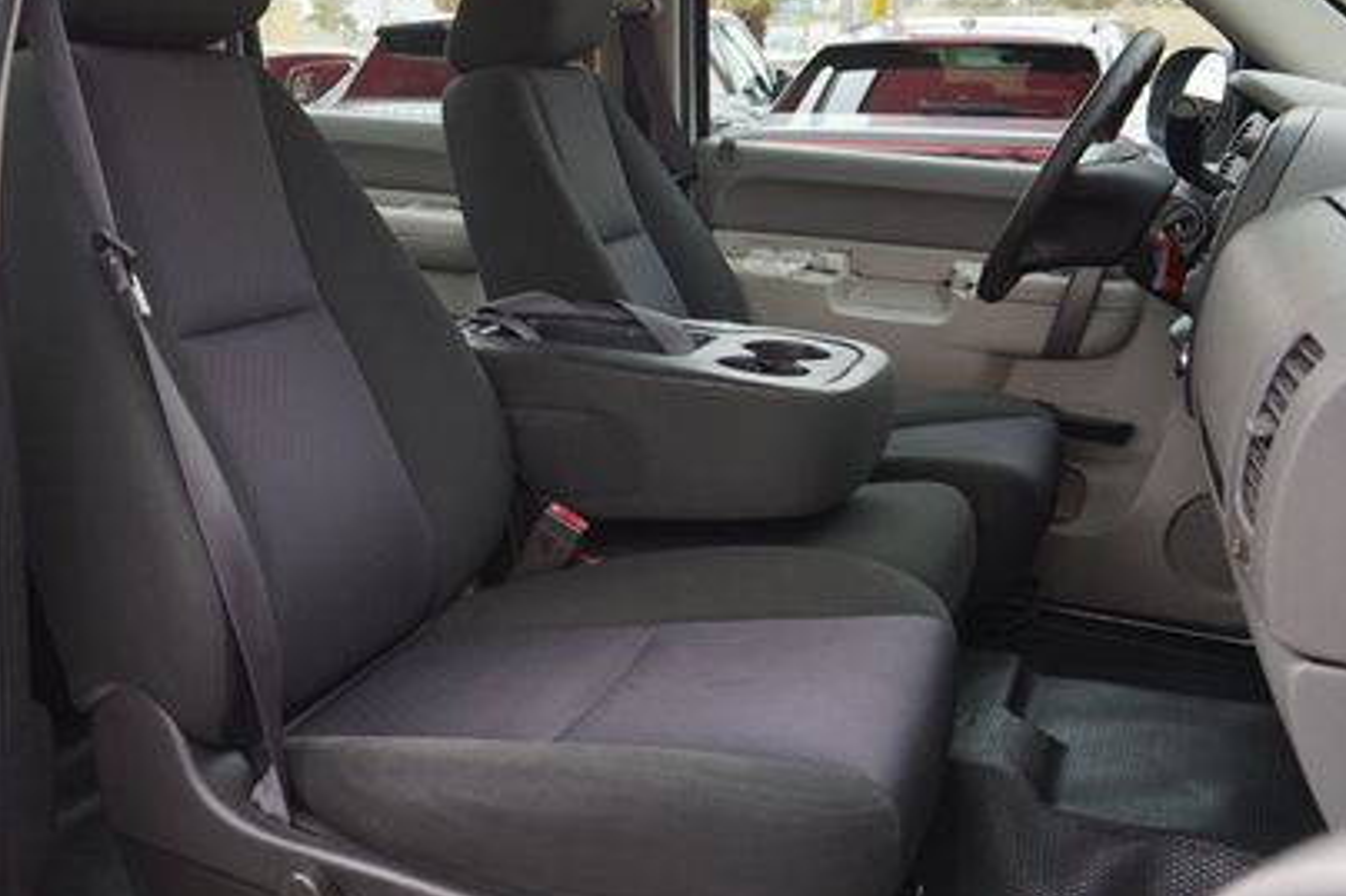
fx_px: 1420
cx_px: 446
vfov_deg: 34.8
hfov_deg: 49.8
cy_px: 316
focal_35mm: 38
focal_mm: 16
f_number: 4
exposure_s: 1/60
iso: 100
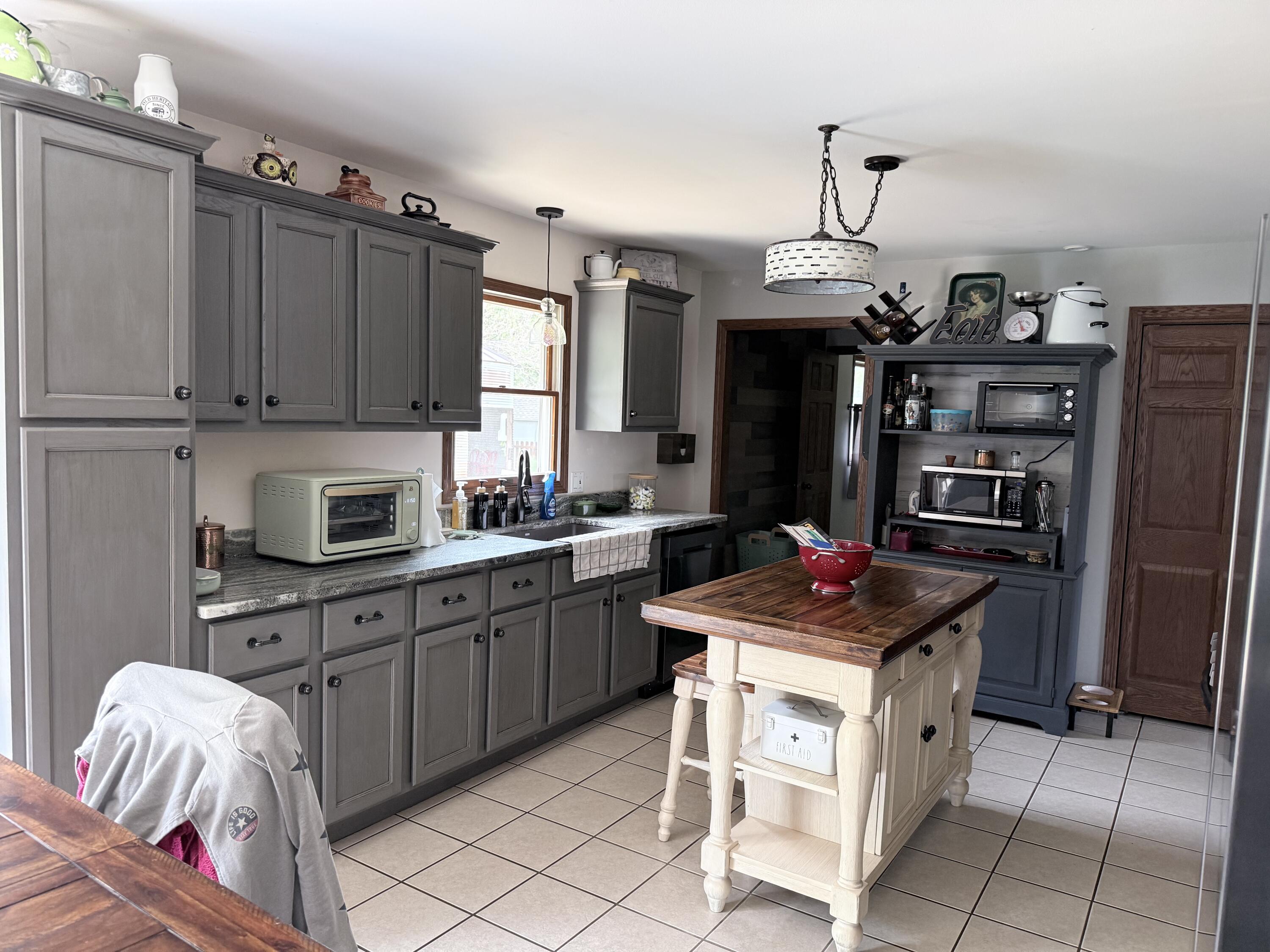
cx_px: 635
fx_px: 881
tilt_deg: -4.1
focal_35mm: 24
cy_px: 476
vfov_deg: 56.8
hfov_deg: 71.6
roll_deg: -2.2
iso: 250
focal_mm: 6.76
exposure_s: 1/60
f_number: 1.78
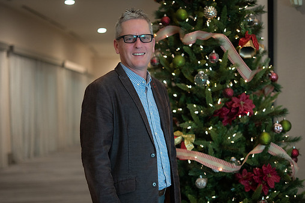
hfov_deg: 34.5
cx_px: 138
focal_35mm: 58
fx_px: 491
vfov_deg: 23.4
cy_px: 110
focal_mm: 50
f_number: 1.8
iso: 1250
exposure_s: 1/320
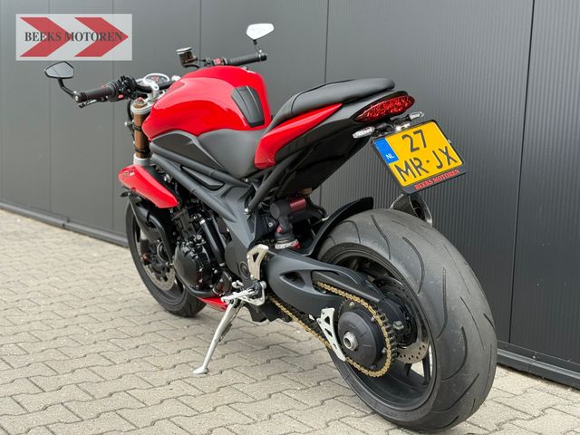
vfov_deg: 30.3
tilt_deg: -6.2
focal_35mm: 48
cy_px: 218
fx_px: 804
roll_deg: -2.3
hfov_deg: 39.7
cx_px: 290
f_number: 1.78
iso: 100
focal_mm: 6.76
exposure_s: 1/301
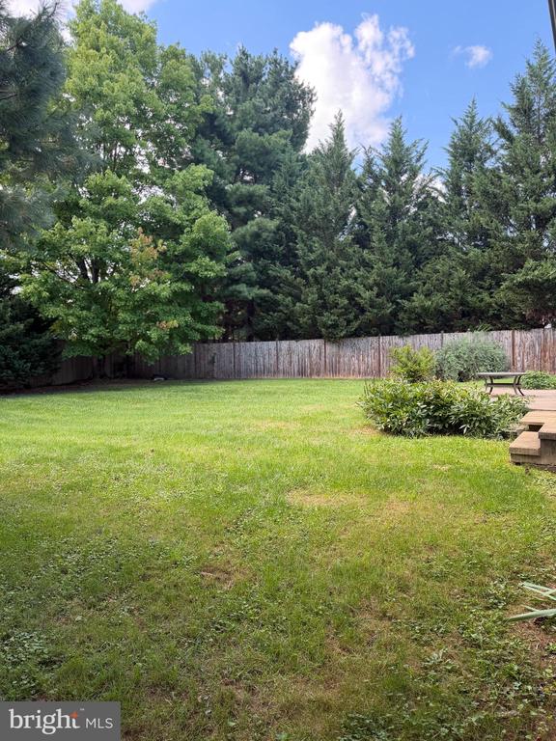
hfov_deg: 56.8
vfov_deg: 71.6
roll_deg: +0.2
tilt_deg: -2.2
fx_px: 514
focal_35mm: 24
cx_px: 278
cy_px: 370
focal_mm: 6.76
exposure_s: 1/289
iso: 80
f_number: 1.78
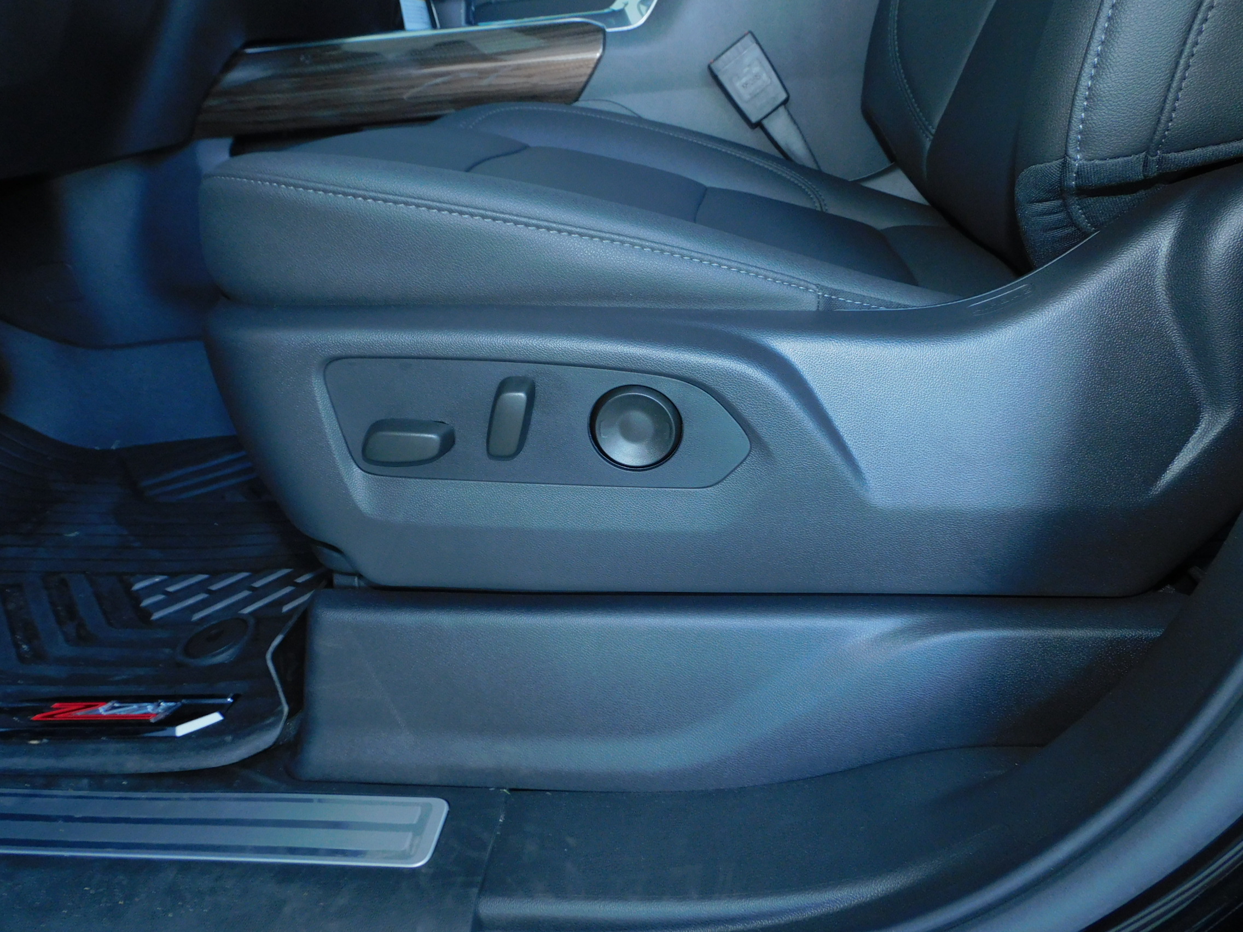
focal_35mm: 24
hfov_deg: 71.6
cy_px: 466
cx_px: 622
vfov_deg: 56.8
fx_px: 862
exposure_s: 1/30
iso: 200
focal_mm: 4.3
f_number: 3.3
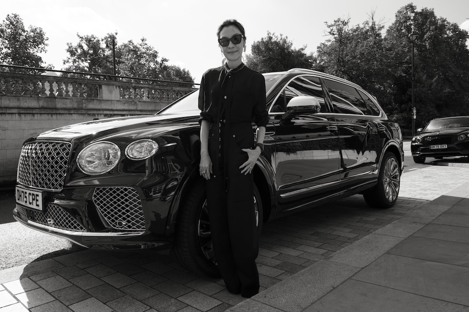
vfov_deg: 46.4
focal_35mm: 28
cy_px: 156
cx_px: 234
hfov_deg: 65.5
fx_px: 365
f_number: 10
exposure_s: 1/2000
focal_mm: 28
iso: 1600
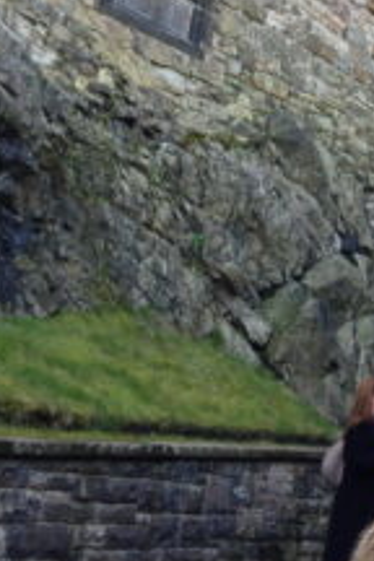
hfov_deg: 14.6
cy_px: 142
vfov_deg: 22.4
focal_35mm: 90
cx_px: 462
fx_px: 1402
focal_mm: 4.28
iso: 80
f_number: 2.4
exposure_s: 1/120
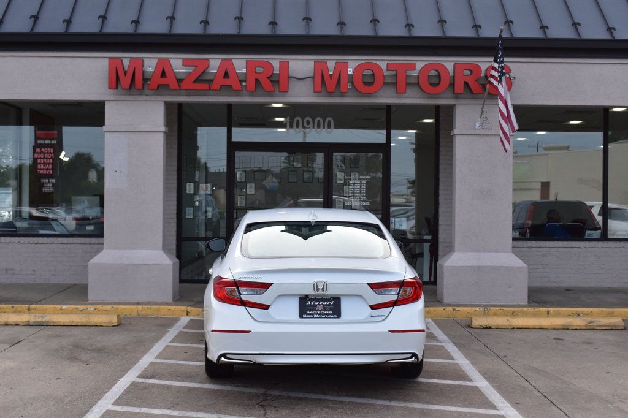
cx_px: 314
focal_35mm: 51
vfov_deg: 26.5
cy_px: 209
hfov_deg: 38.9
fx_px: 889
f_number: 10
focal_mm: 34
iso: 400
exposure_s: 1/250
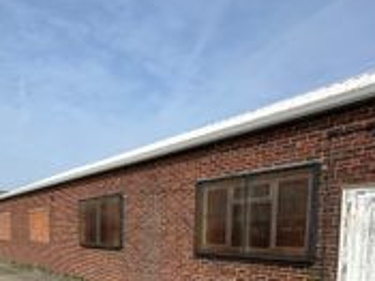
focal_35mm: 32
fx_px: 346
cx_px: 69
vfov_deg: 40.4
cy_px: 260
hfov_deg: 52.7
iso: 50
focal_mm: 2.22
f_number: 2.2
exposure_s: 1/2092
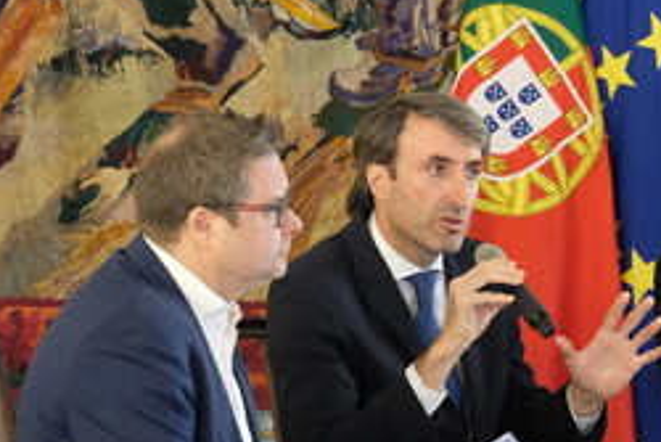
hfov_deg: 11.2
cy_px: 326
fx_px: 3307
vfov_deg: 7.6
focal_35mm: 180
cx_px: 746
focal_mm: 50
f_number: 4
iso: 6400
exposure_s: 1/105
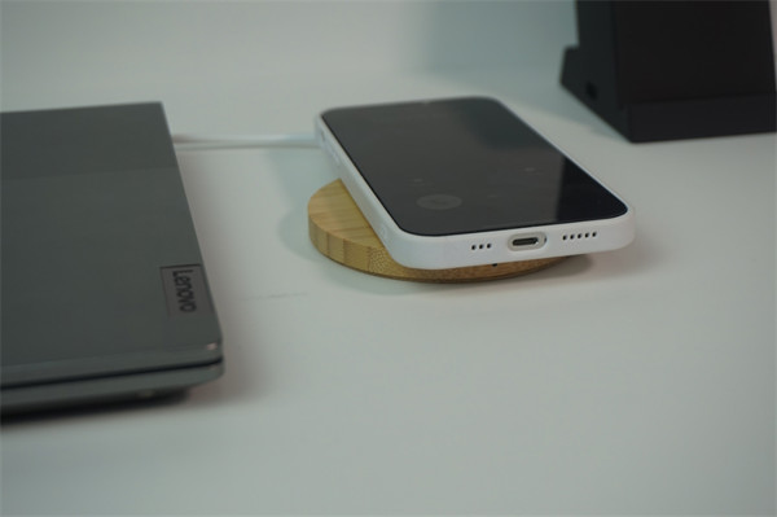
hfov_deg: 34.2
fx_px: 1262
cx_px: 388
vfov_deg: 23.1
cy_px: 258
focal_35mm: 58
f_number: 5.6
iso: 160
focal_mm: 39
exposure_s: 1/60
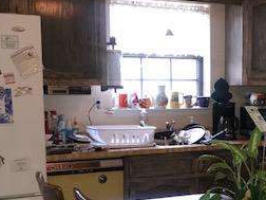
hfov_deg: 27.1
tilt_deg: -7.7
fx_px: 546
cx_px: 191
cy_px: 166
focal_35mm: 71
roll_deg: +0.3
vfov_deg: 20.4
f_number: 1.8
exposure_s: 1/20
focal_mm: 3.99
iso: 100
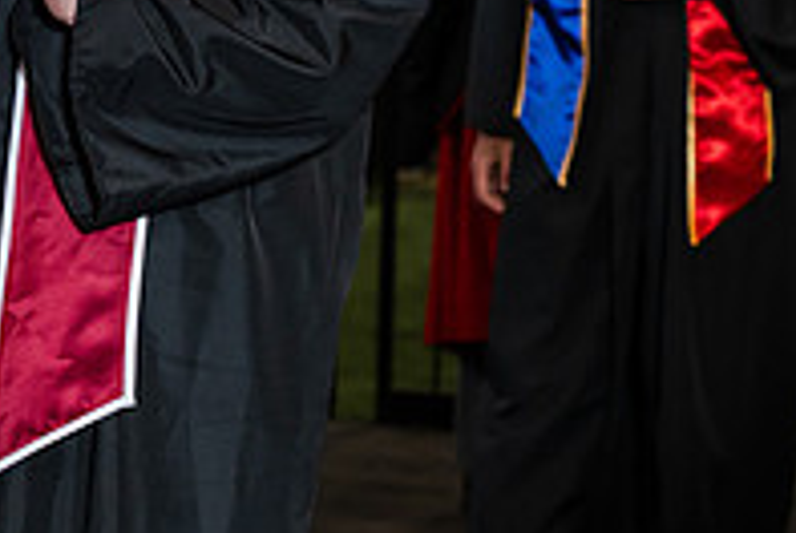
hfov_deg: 9.8
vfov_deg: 6.6
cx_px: -182
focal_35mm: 206
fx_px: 4562
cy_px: -155
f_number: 4.5
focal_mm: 70
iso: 1250
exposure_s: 1/200
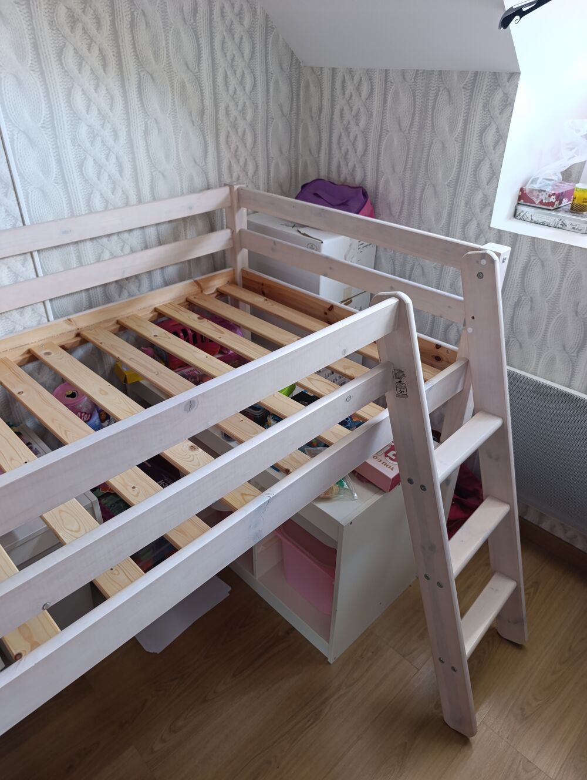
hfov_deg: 59.0
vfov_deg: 73.8
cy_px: 390
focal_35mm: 23
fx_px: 519
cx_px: 294
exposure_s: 1/50
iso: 800
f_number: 1.6
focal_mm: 6.14
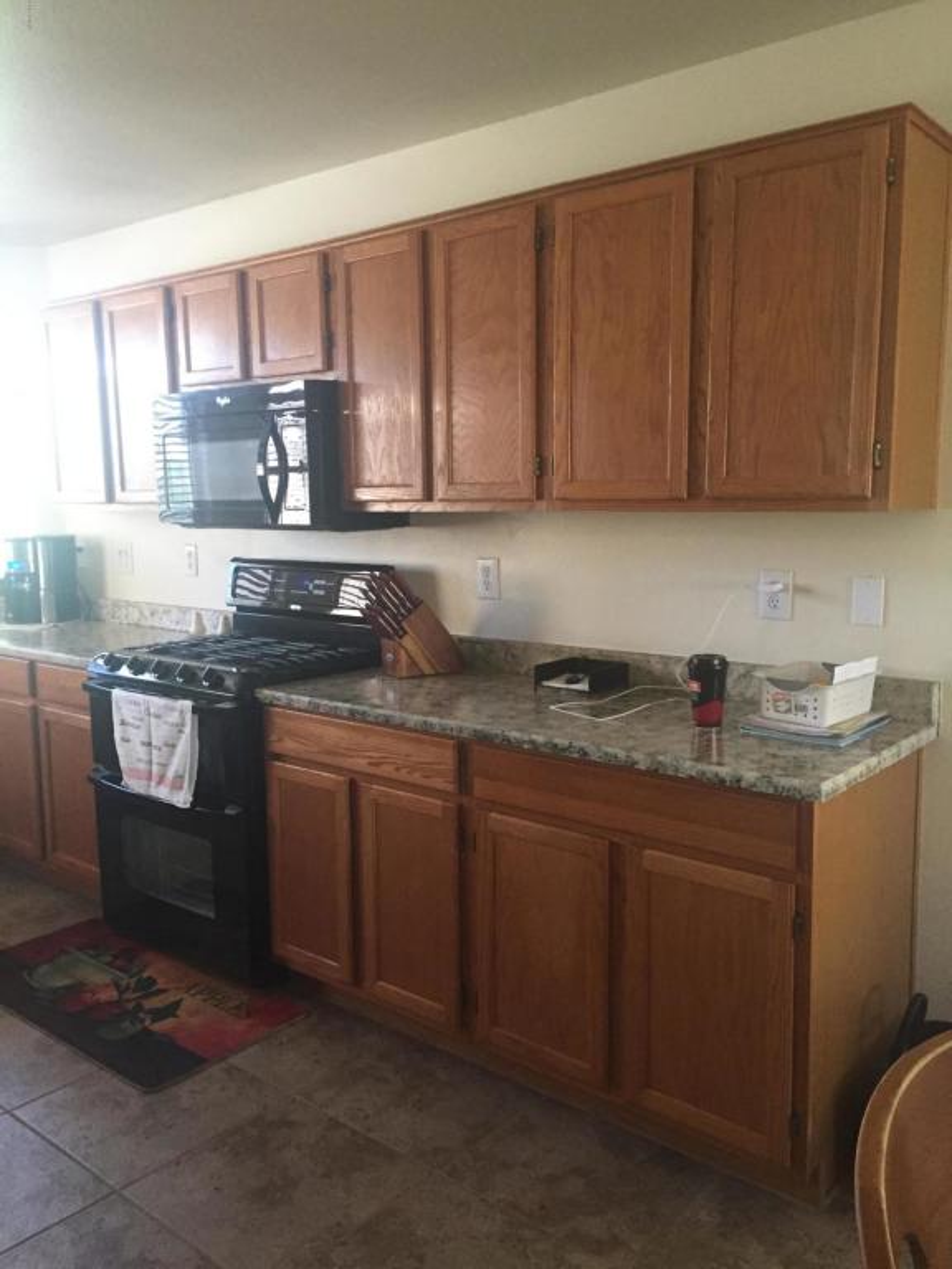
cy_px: 634
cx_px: 476
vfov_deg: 61.7
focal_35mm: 29
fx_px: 1063
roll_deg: +0.9
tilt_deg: -8.1
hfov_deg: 48.2
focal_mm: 4.15
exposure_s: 1/20
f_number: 2.2
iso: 250
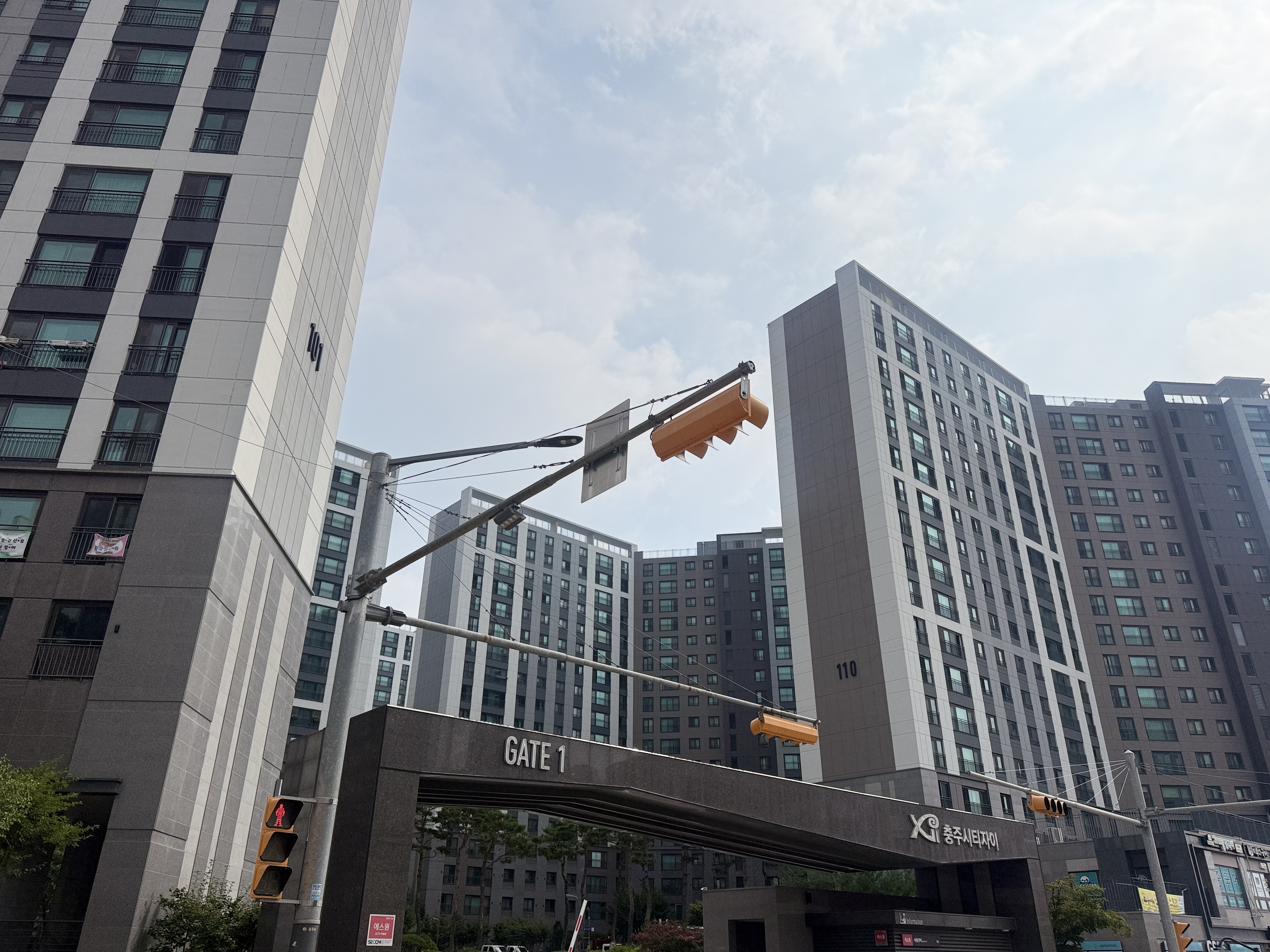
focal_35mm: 25
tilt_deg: +27.4
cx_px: 645
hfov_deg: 69.4
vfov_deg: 54.9
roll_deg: -0.3
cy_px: 480
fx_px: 917
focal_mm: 6.76
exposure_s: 1/14286
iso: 64
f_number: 1.78
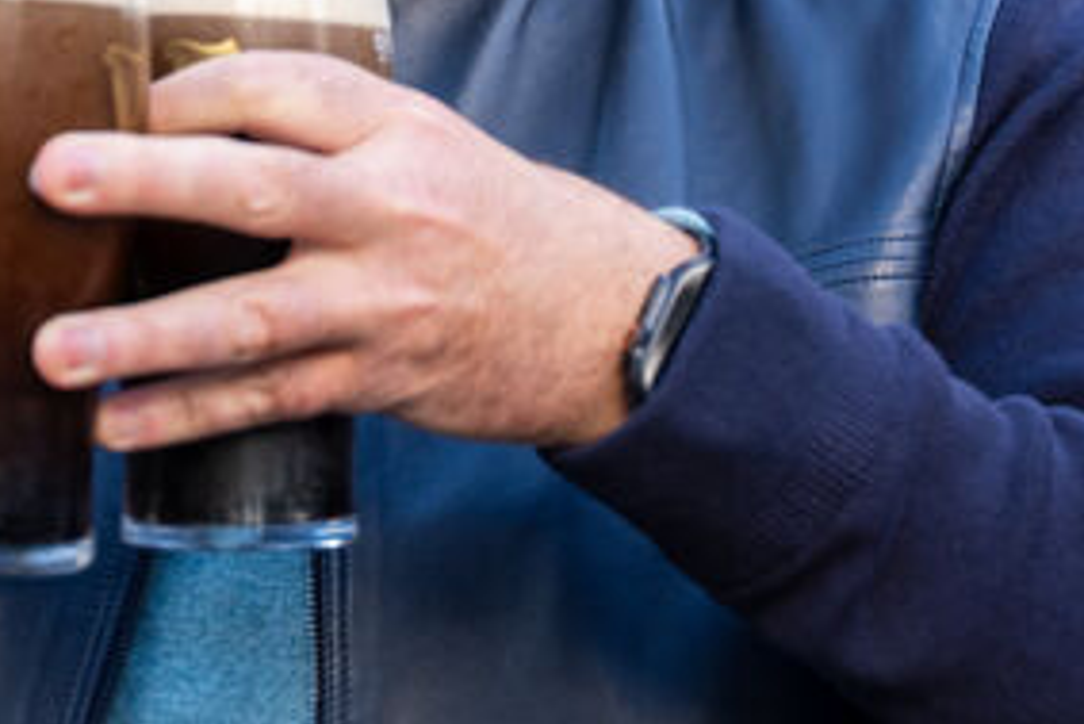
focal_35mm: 129
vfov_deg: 10.5
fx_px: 3885
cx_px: 230
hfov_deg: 15.8
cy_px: -90
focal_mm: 45.7
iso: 400
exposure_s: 1/400
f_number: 2.8
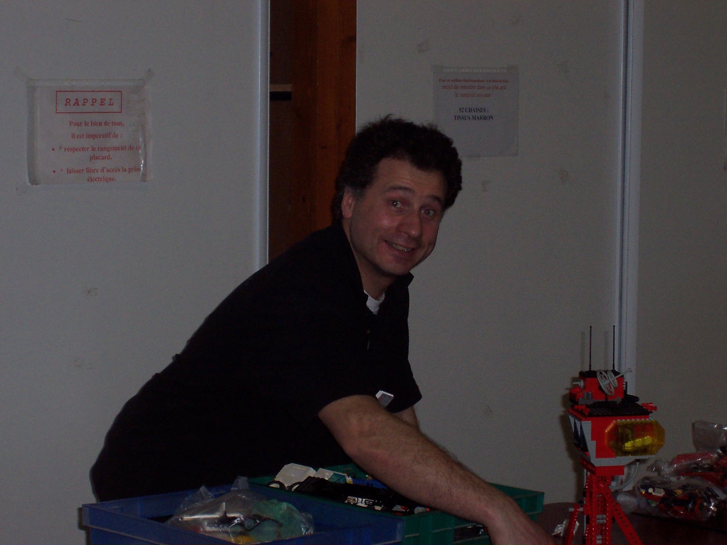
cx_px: 364
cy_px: 272
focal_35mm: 111
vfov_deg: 13.3
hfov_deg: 17.7
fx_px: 2331
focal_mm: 16.8
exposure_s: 1/90
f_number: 4.8
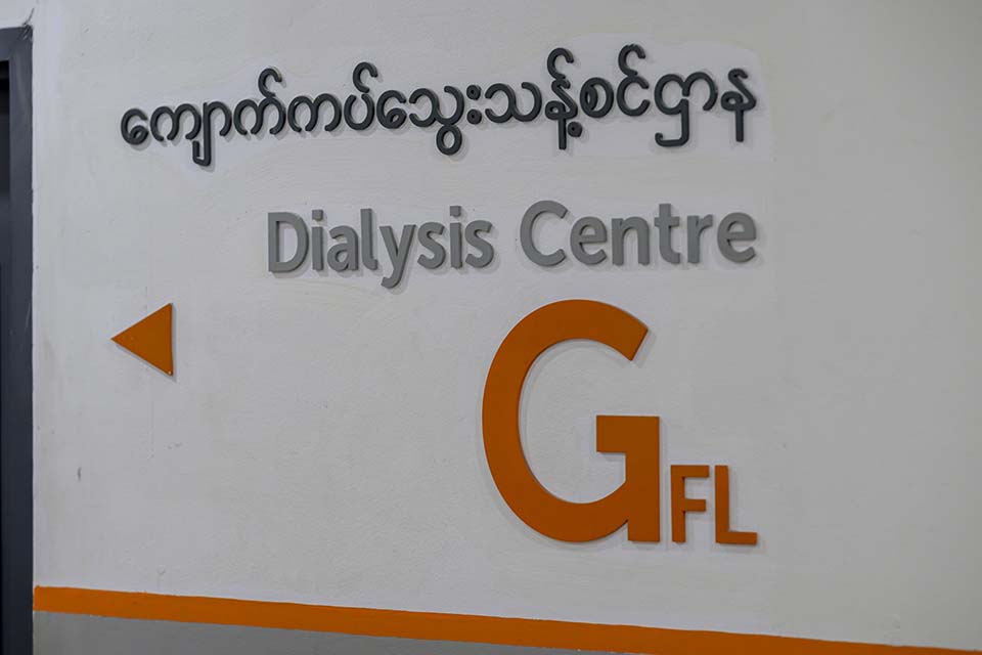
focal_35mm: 115
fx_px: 3137
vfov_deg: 11.9
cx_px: 491
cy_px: 328
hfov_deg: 17.8
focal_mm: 115
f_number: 4
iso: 800
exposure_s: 1/200
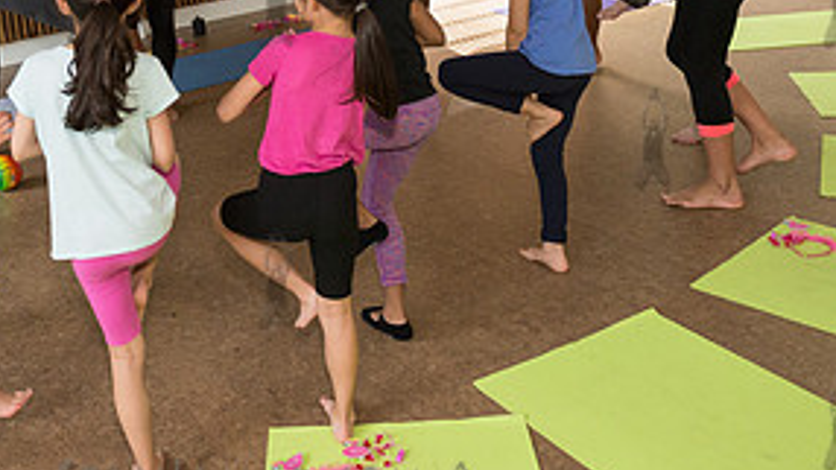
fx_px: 1131
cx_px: 275
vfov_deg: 22.6
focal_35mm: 51
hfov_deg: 40.1
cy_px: -4
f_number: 4
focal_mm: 24
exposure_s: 1/640
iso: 1600
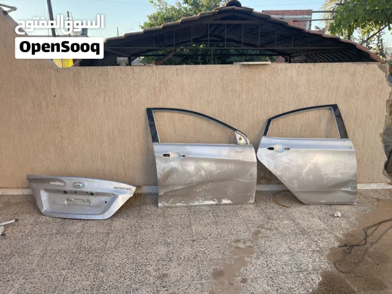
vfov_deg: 54.9
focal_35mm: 25
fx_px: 283
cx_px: 196
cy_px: 147
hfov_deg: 69.4
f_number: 1.6
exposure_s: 1/432
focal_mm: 5.1
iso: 32
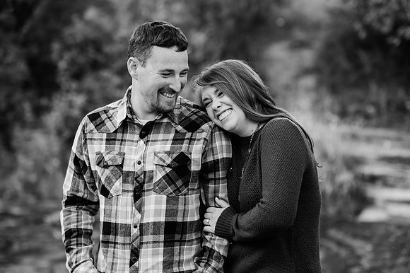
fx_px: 967
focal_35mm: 85
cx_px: 205
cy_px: 136
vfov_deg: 16.1
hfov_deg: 23.9
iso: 500
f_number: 2.5
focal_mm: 85
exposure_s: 1/200
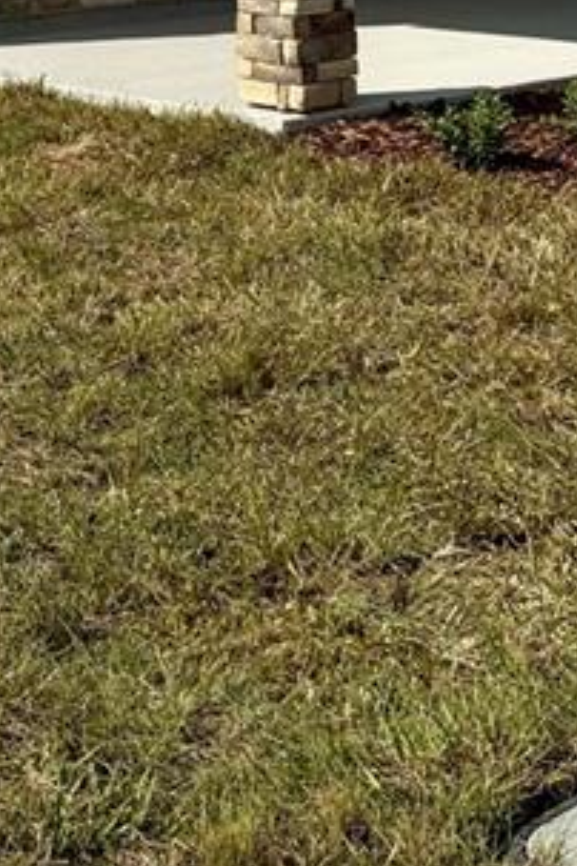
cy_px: -220
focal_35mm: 99
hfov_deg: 13.7
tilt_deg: +2.9
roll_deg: +1.5
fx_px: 2380
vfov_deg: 19.2
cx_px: 66
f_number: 1.78
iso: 80
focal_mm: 6.76
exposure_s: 1/11905
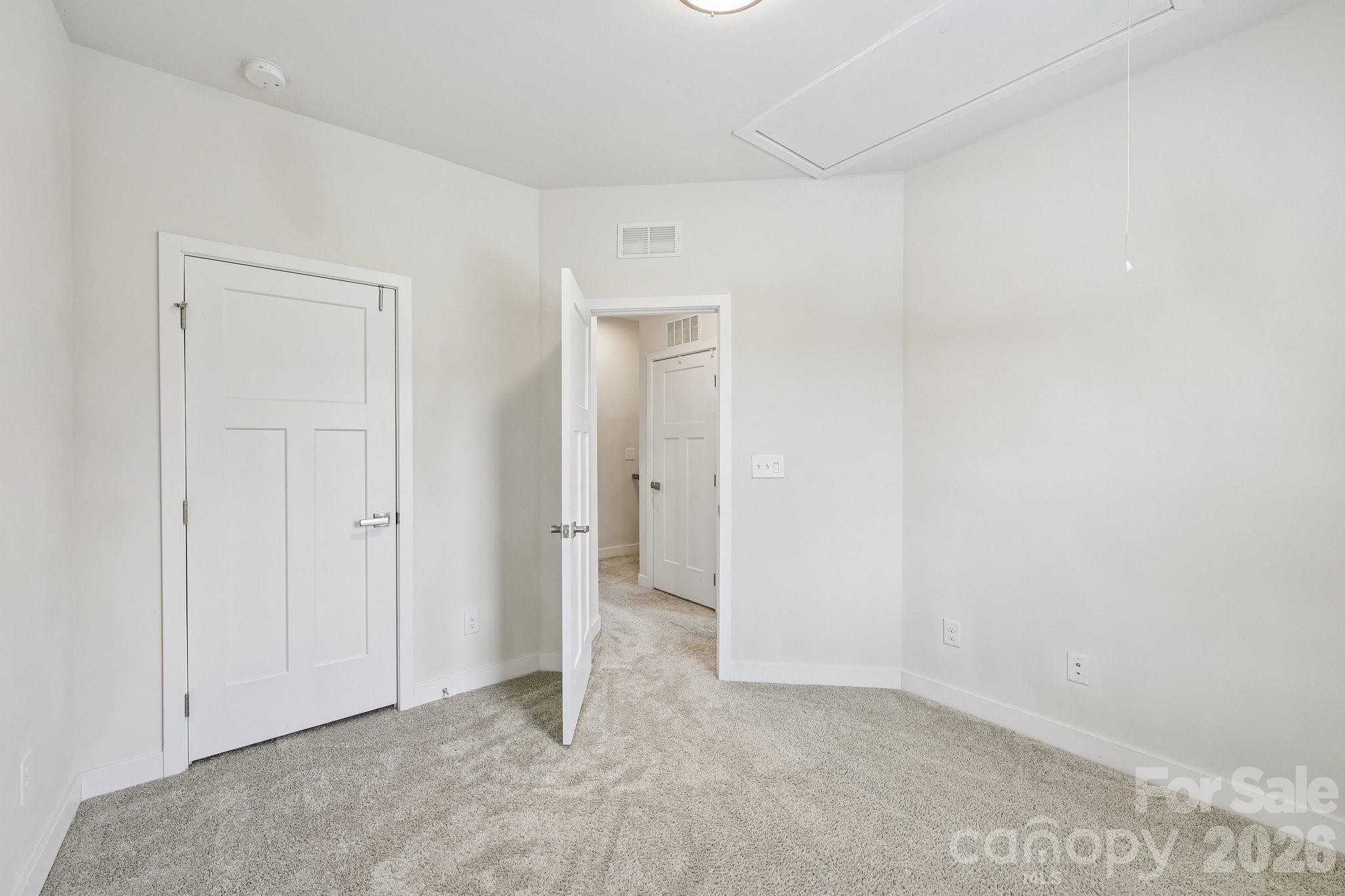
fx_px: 523
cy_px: 448
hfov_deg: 104.3
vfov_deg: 81.2
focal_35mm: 14
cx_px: 672
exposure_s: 1/15
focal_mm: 14
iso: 180
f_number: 8
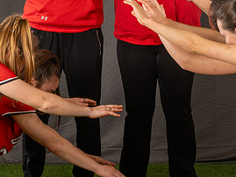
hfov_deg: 7.5
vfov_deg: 5.7
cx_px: 174
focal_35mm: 262
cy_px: -31
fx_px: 1787
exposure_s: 1/125
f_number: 5.6
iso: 160
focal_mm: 87
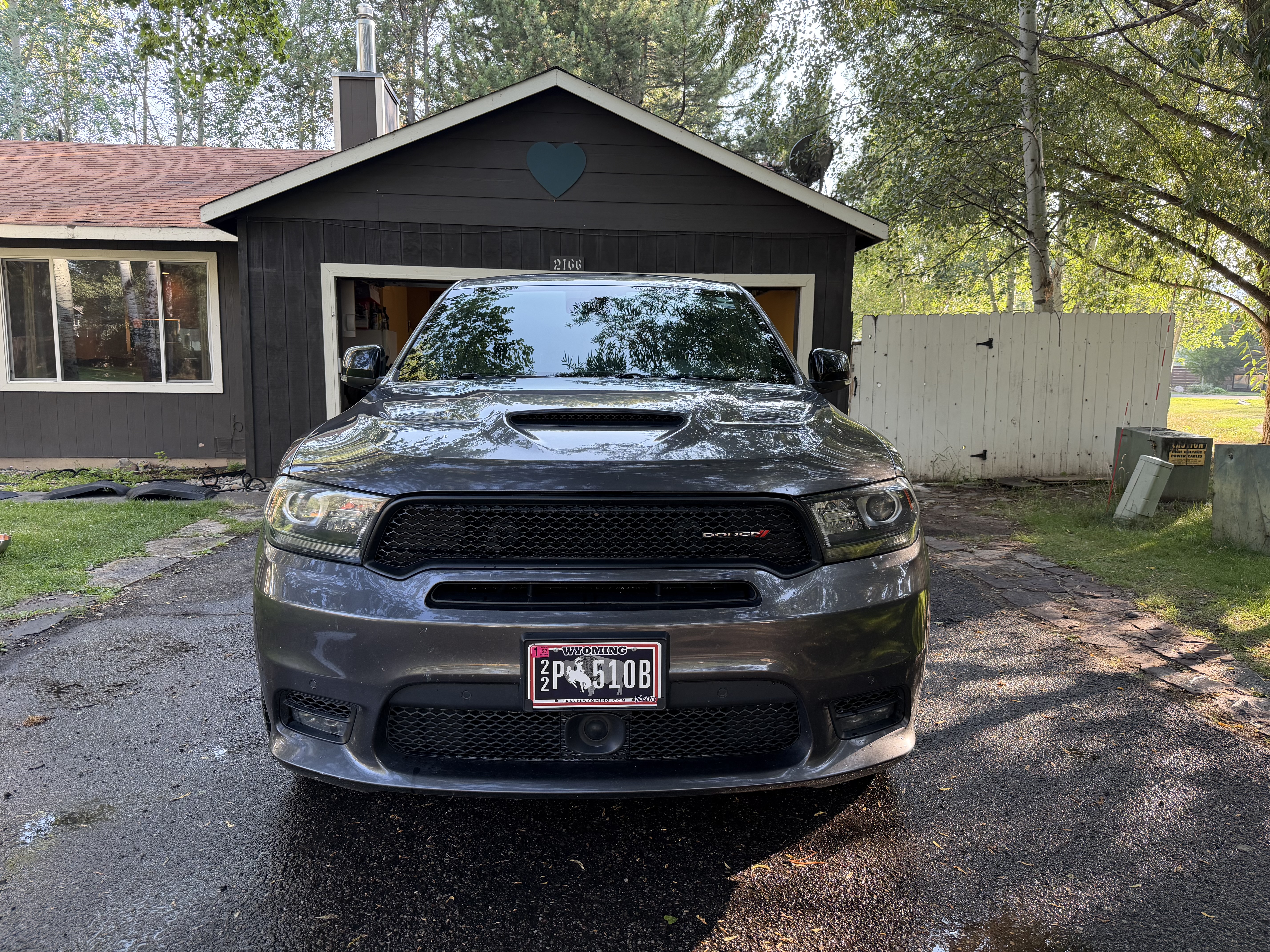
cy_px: 476
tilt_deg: -7.5
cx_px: 635
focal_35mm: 24
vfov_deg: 56.8
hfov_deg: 71.6
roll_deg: +0.2
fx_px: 881
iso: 125
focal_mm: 6.76
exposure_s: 1/214
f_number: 1.78
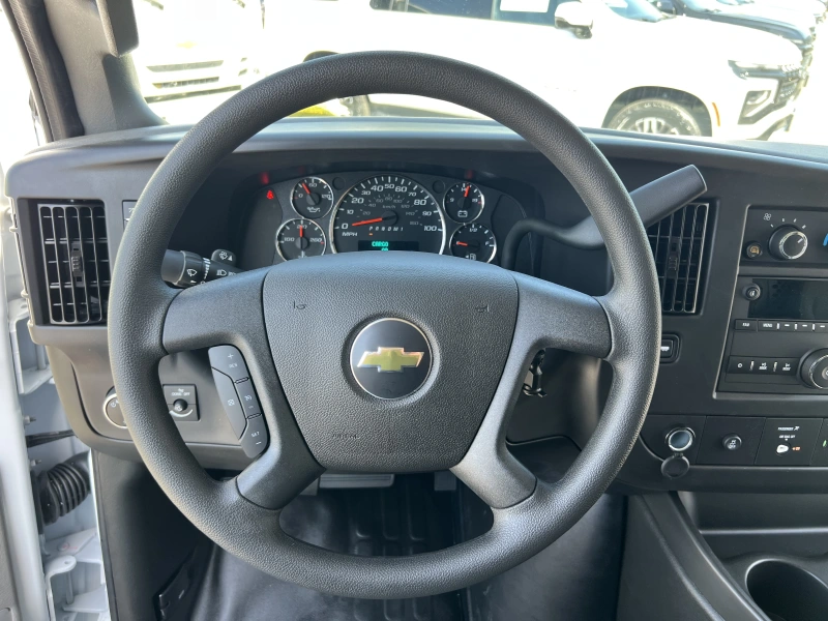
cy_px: 310
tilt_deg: -28.1
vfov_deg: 53.1
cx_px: 414
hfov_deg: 67.3
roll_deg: -0.3
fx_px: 622
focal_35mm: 26
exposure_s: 1/121
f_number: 1.5
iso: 50
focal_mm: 5.7
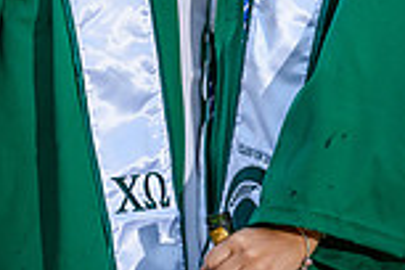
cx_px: 175
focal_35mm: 1816
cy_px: -115
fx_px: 20428
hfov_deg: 1.1
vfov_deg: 0.8
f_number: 5
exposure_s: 1/200
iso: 125
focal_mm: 300
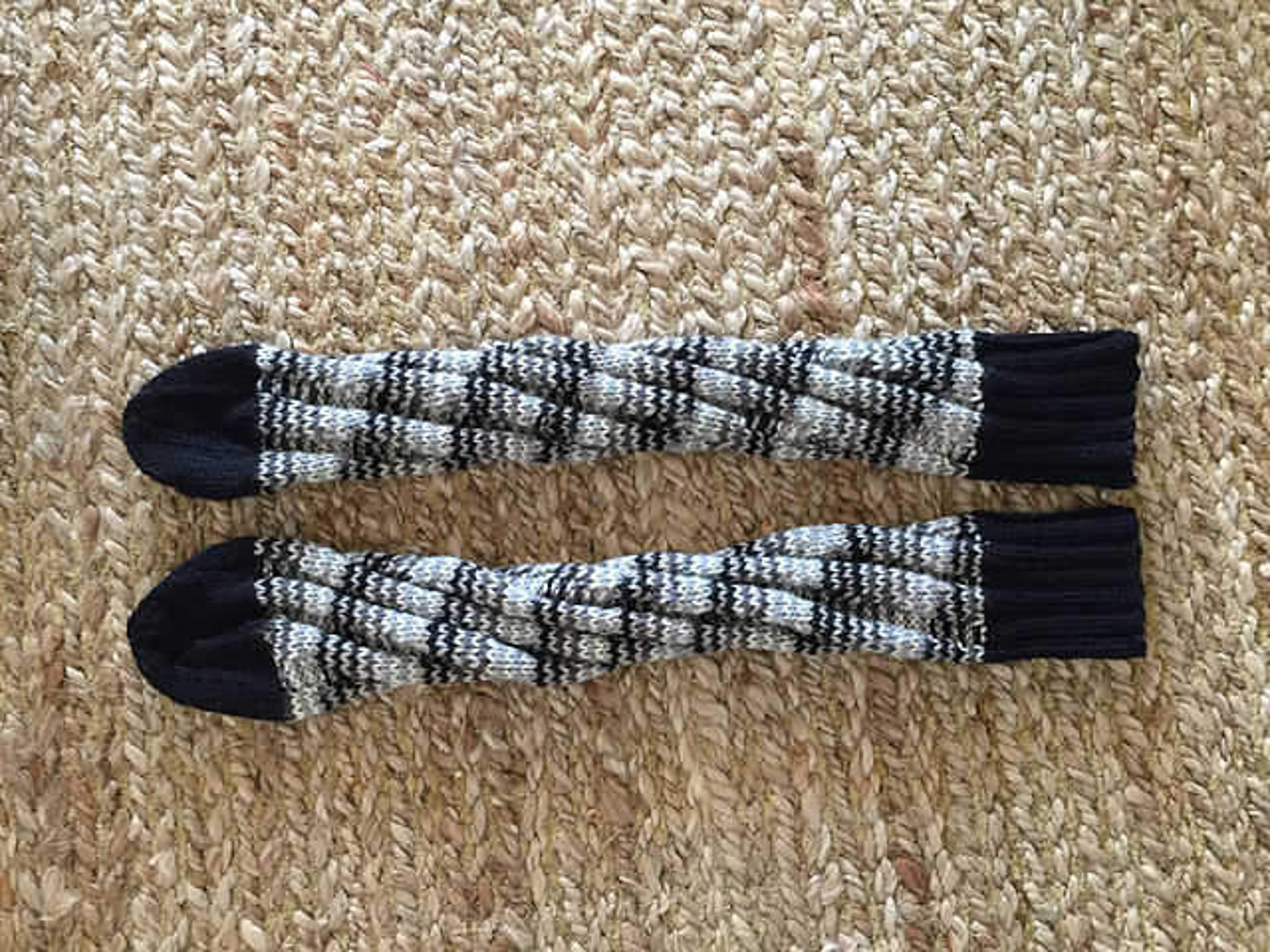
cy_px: 476
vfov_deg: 48.2
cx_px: 635
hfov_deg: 61.7
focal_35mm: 29
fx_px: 1064
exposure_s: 1/30
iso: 100
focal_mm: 4.15
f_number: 2.2
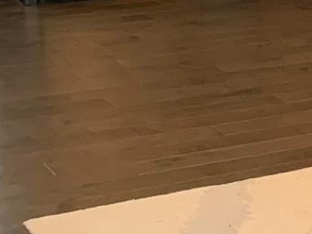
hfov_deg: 10.8
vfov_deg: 9.2
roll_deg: -1.1
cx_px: 705
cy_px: 8
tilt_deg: -11.4
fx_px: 1451
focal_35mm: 161
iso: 250
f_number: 1.8
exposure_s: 1/60
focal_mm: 4.25
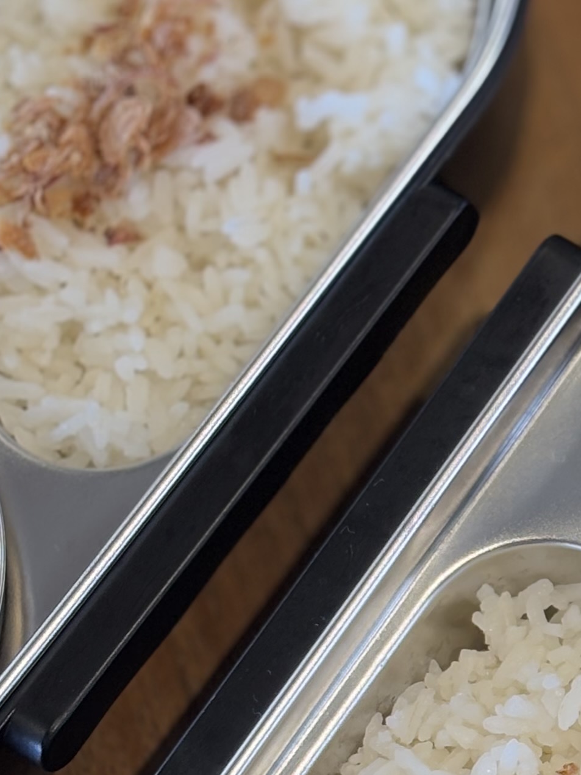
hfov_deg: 8.8
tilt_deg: -68.9
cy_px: 683
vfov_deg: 11.9
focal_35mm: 165
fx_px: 3693
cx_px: 888
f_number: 1.6
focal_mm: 5.96
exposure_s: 1/50
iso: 64
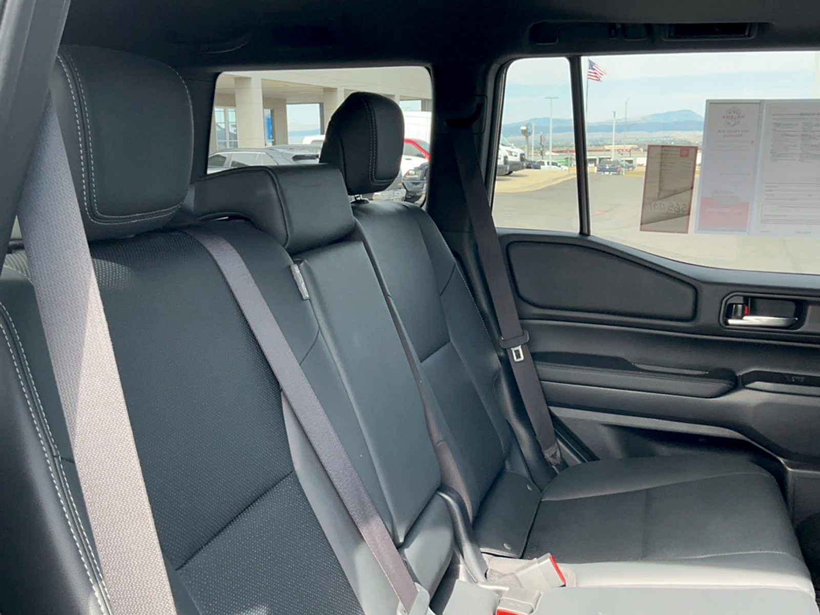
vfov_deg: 46.8
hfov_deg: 60.0
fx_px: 711
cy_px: 308
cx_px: 410
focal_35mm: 30
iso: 40
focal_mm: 3
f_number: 1.8
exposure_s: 1/120
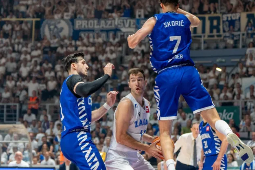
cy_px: 92
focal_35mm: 85
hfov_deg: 23.9
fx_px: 602
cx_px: 130
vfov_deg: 16.1
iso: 2500
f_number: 2.8
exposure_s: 1/800
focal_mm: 70
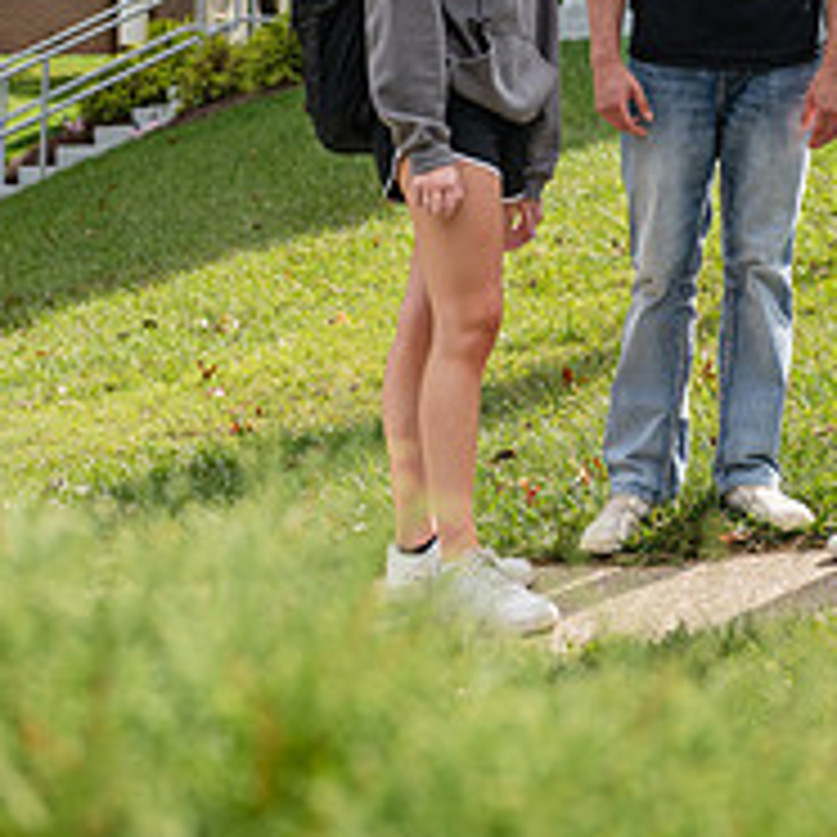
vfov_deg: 15.7
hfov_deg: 16.2
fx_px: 2927
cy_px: -135
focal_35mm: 107
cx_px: 652
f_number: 4
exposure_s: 1/800
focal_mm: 52
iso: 250
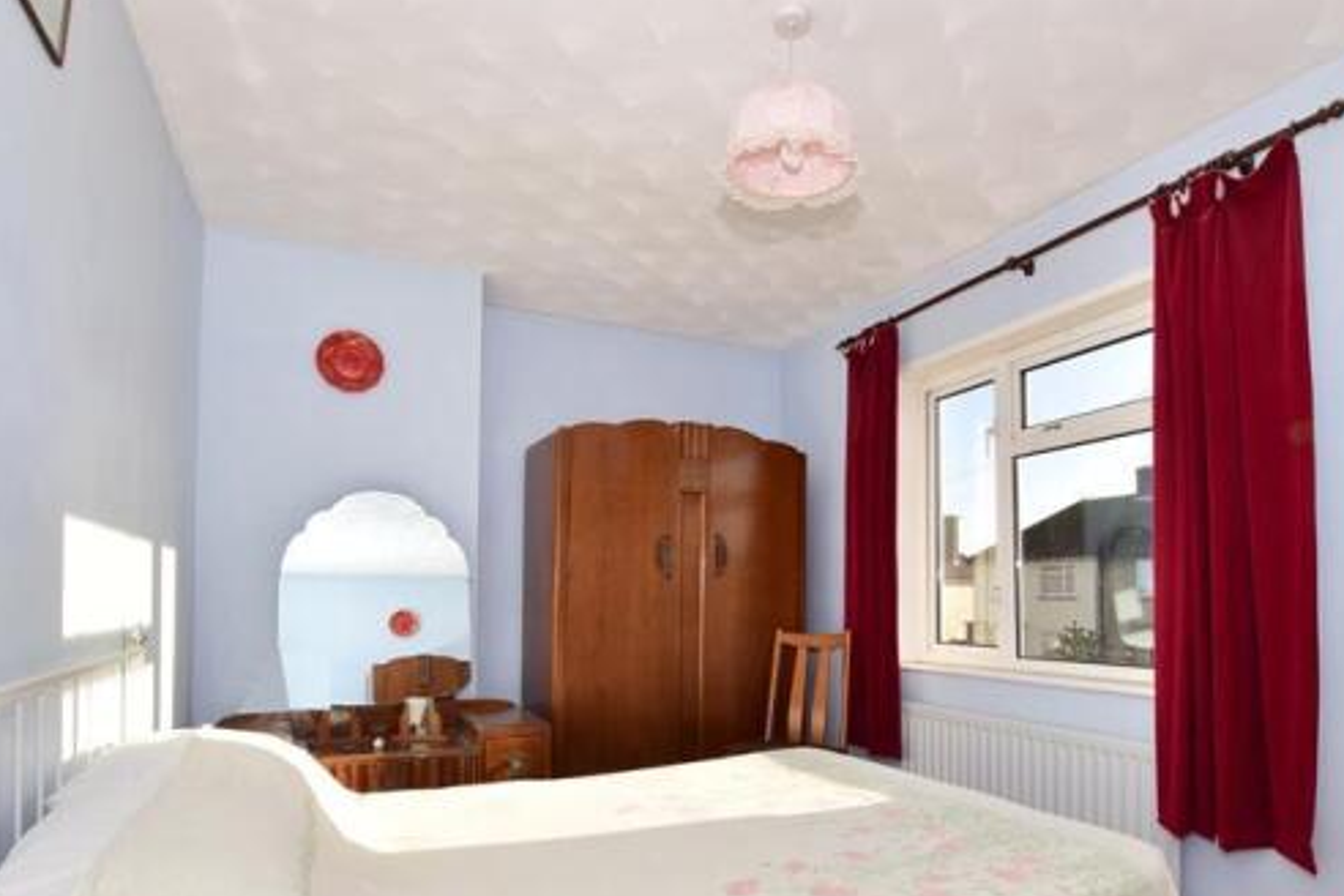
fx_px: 747
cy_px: 575
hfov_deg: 83.6
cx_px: 748
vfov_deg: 60.9
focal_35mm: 20
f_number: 16
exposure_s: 1/200
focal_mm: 10
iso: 400
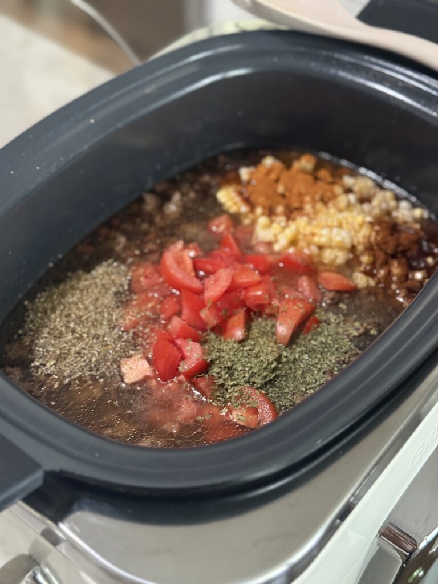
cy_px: 292
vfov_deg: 39.7
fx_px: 810
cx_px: 219
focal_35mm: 48
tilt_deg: -47.2
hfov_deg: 30.3
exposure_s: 1/30
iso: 640
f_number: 1.78
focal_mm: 6.76
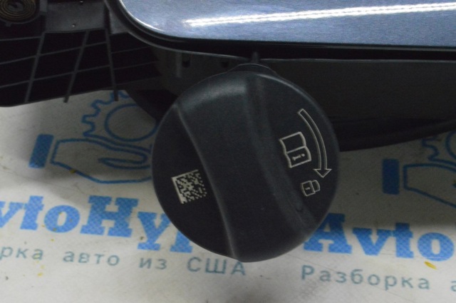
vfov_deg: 16.5
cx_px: 228
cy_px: 152
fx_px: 1044
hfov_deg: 24.6
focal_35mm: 82
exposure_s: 1/20
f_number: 20
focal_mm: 55
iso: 6400
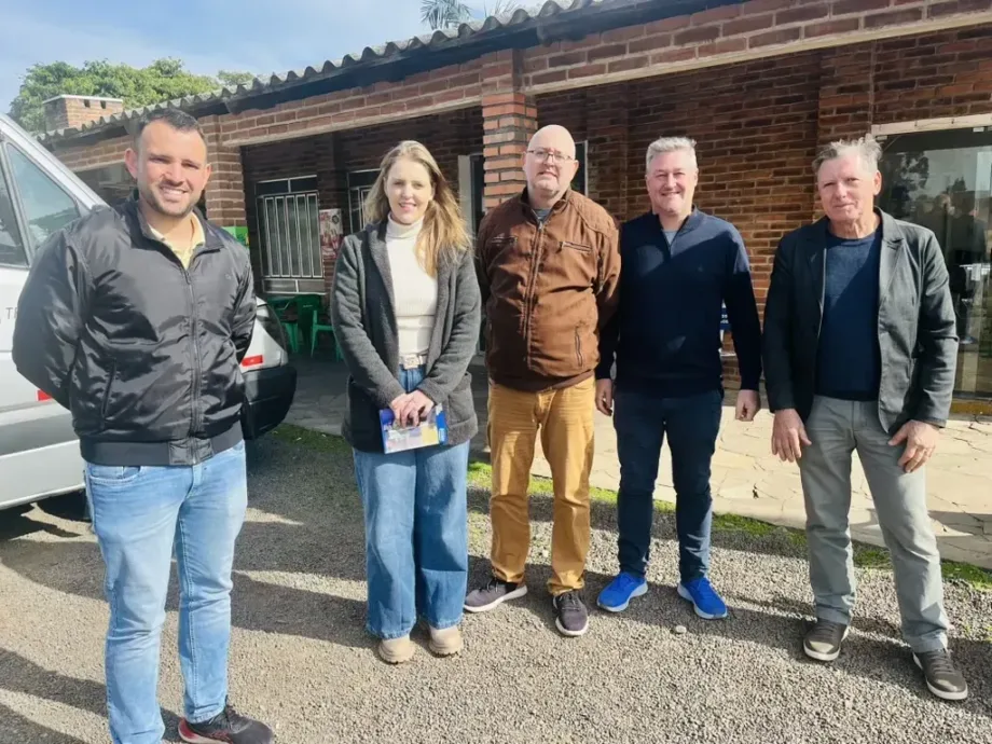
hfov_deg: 67.3
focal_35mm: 26
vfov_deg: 53.1
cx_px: 496
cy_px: 372
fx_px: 745
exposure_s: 1/1748
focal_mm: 5.1
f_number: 1.6
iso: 50
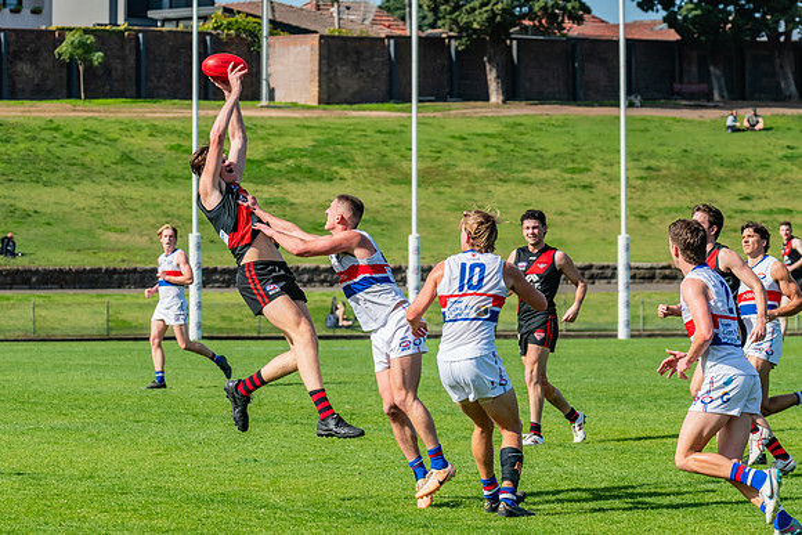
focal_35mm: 220
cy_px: 242
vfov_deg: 6.3
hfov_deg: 9.4
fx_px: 4897
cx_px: 357
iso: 800
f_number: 10
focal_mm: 195
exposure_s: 1/1600
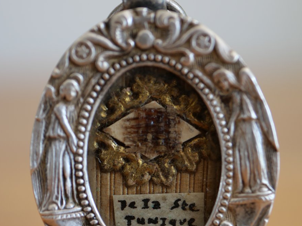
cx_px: 151
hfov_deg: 24.1
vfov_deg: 18.1
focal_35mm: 81
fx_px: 707
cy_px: 160
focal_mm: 30
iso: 200
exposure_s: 1/60
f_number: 2.8
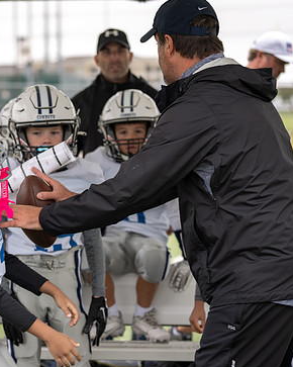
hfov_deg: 12.1
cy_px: 180
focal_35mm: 126
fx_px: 1367
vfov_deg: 15.3
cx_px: 12
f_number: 2.8
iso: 100
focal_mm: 70
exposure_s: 1/320
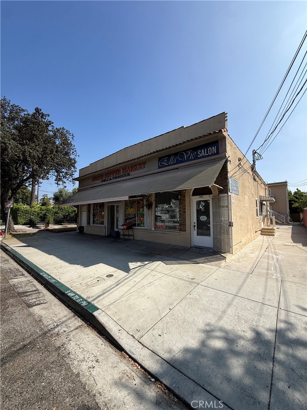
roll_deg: +0.4
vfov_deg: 102.1
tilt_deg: +4.3
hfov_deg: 85.7
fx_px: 166
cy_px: 205
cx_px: 154
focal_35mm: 14
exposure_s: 1/1235
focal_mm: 2.22
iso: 50
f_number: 2.2
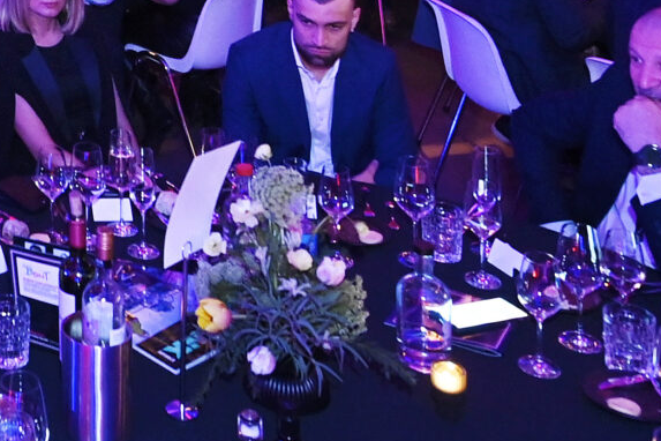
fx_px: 1230
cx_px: -128
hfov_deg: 26.7
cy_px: -302
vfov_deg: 17.3
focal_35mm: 67
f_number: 5
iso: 4000
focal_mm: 15
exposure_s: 1/13
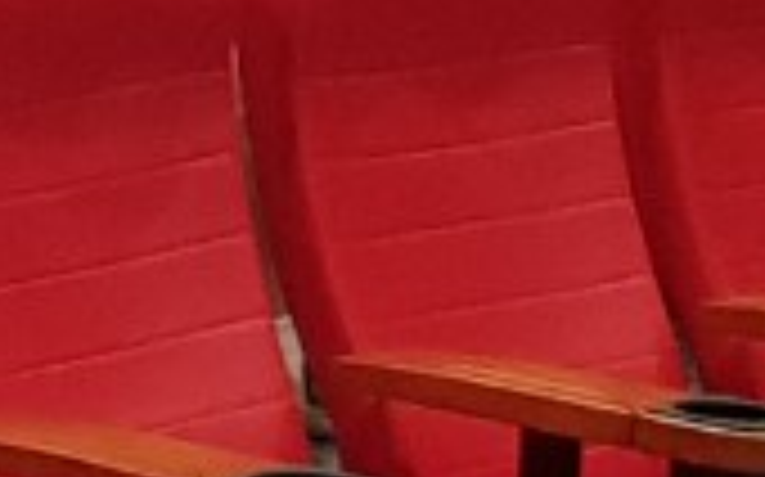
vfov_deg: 6.3
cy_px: 351
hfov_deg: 9.1
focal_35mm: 208
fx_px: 4334
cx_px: -1035
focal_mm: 4.2
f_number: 1.7
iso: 320
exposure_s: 1/10
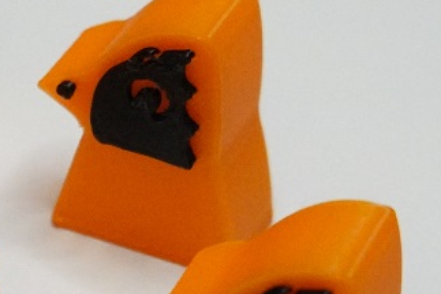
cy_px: 280
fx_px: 2742
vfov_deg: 6.1
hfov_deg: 9.1
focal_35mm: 224
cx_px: -96
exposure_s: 1/1000
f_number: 5
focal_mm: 24.35
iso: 4000
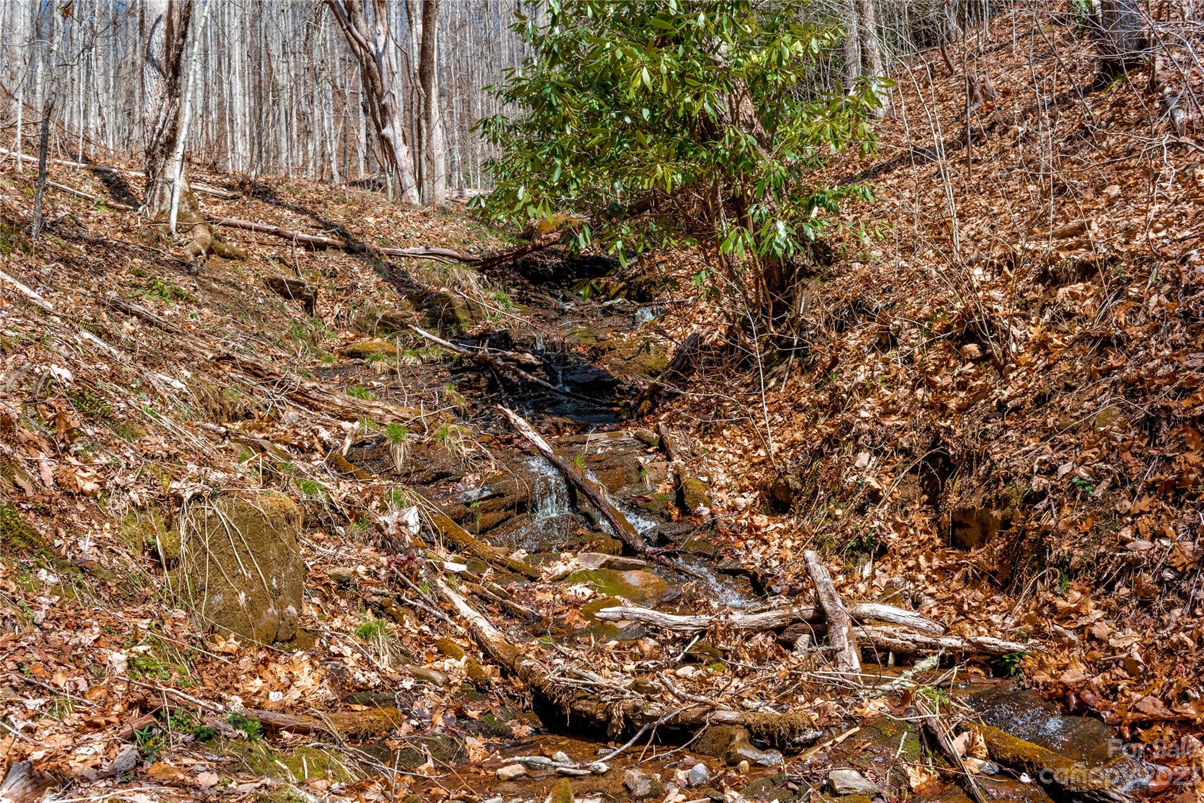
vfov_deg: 36.9
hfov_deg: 53.1
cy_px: 402
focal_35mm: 36
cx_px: 602
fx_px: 1204
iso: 180
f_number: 8
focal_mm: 24
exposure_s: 1/250
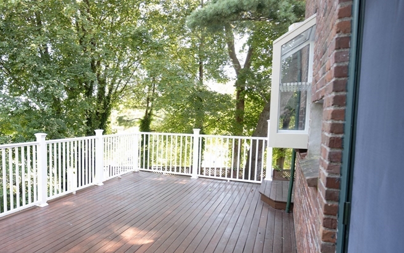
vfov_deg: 46.0
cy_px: 140
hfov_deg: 64.1
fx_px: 297
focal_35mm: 27
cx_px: 98
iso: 320
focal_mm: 17
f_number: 2.8
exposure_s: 1/125
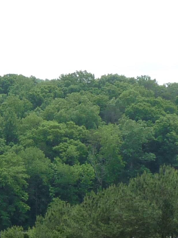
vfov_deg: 16.2
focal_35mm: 120
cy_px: 223
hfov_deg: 11.7
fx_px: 823
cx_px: -103
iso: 100
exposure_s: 1/250
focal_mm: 4.8
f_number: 5.6
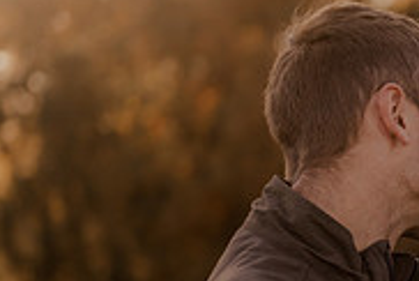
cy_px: 342
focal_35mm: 159
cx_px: 594
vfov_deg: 8.6
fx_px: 1854
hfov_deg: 12.4
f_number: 1.8
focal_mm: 50
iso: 250
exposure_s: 1/1600
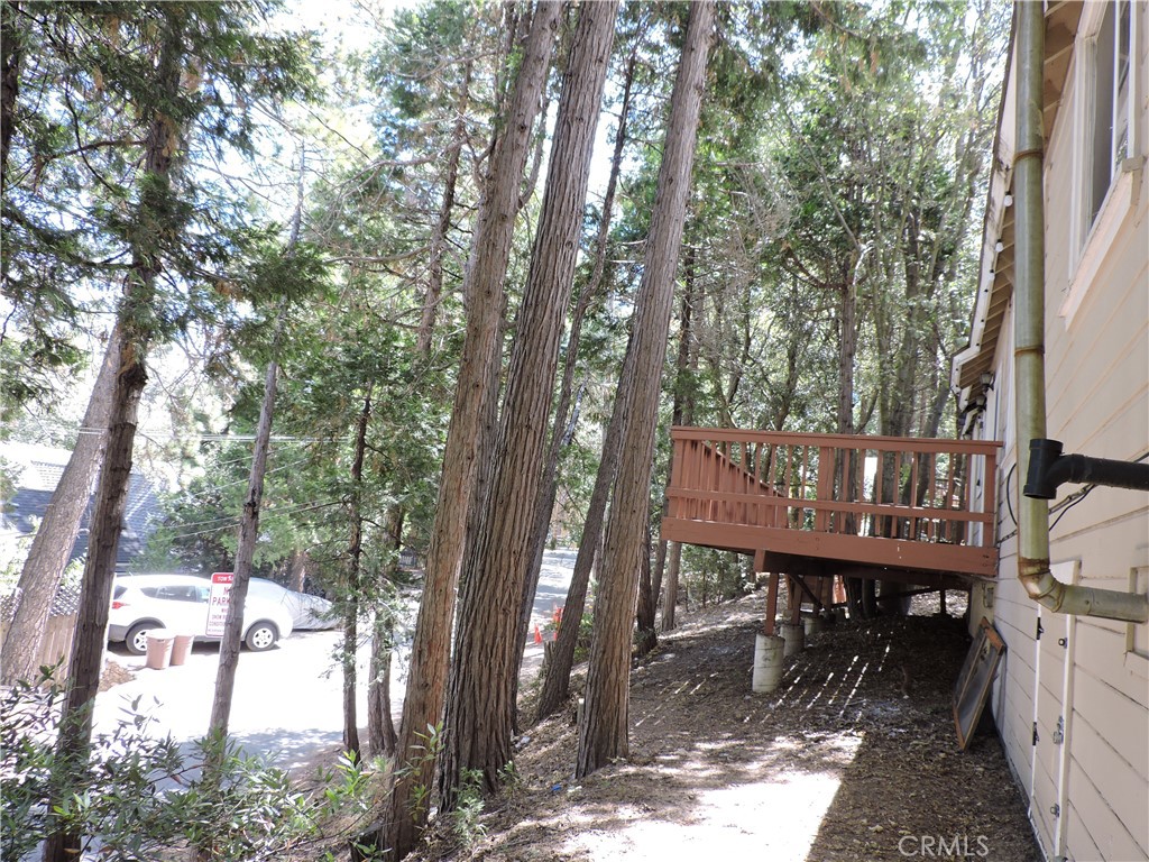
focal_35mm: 24
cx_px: 574
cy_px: 431
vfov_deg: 56.8
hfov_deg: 71.6
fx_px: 797
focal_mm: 4.3
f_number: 3
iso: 100
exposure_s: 1/60
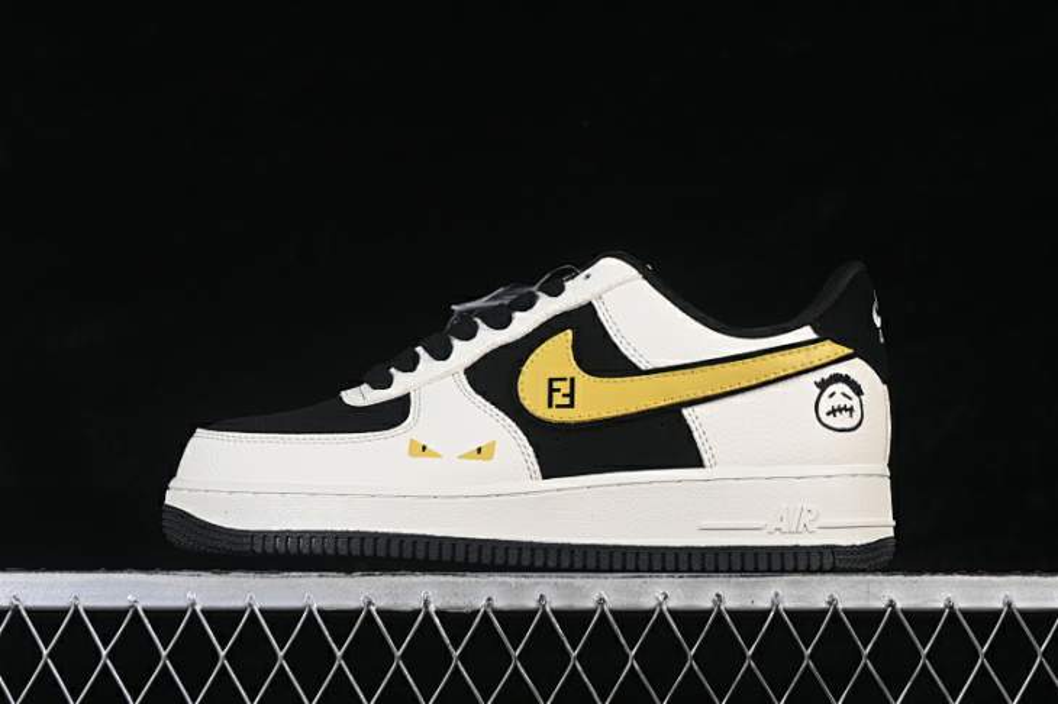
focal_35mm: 75
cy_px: 352
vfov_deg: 18.2
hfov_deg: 27.0
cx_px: 529
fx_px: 2203
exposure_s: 1/80
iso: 160
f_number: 8
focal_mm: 50
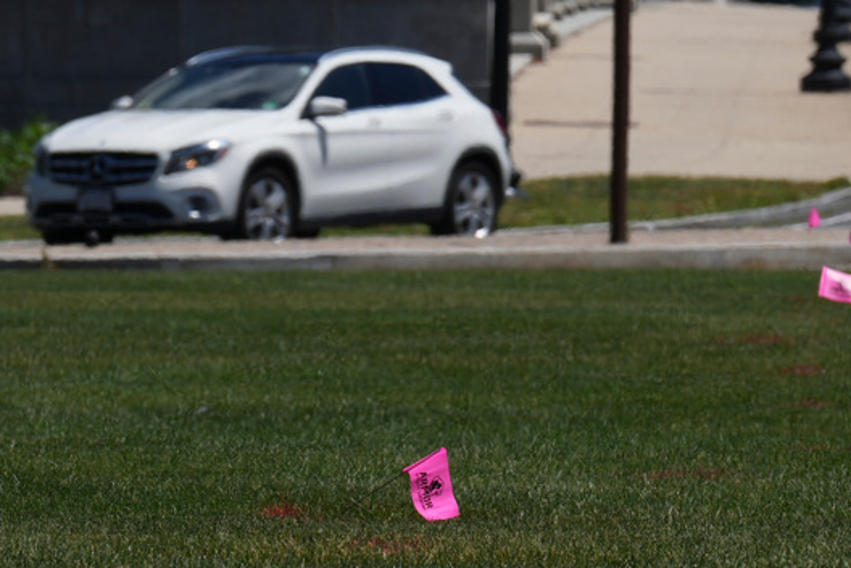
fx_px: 13757
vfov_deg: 2.4
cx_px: 751
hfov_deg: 3.5
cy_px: 116
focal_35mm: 582
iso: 100
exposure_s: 1/320
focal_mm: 200
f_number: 11
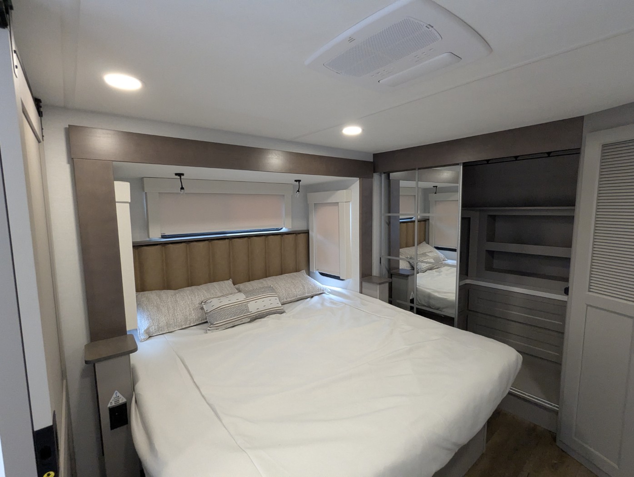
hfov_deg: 94.4
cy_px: 238
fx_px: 293
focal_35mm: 16
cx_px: 317
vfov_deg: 78.2
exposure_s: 1/164
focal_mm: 2.35
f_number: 2.2
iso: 695
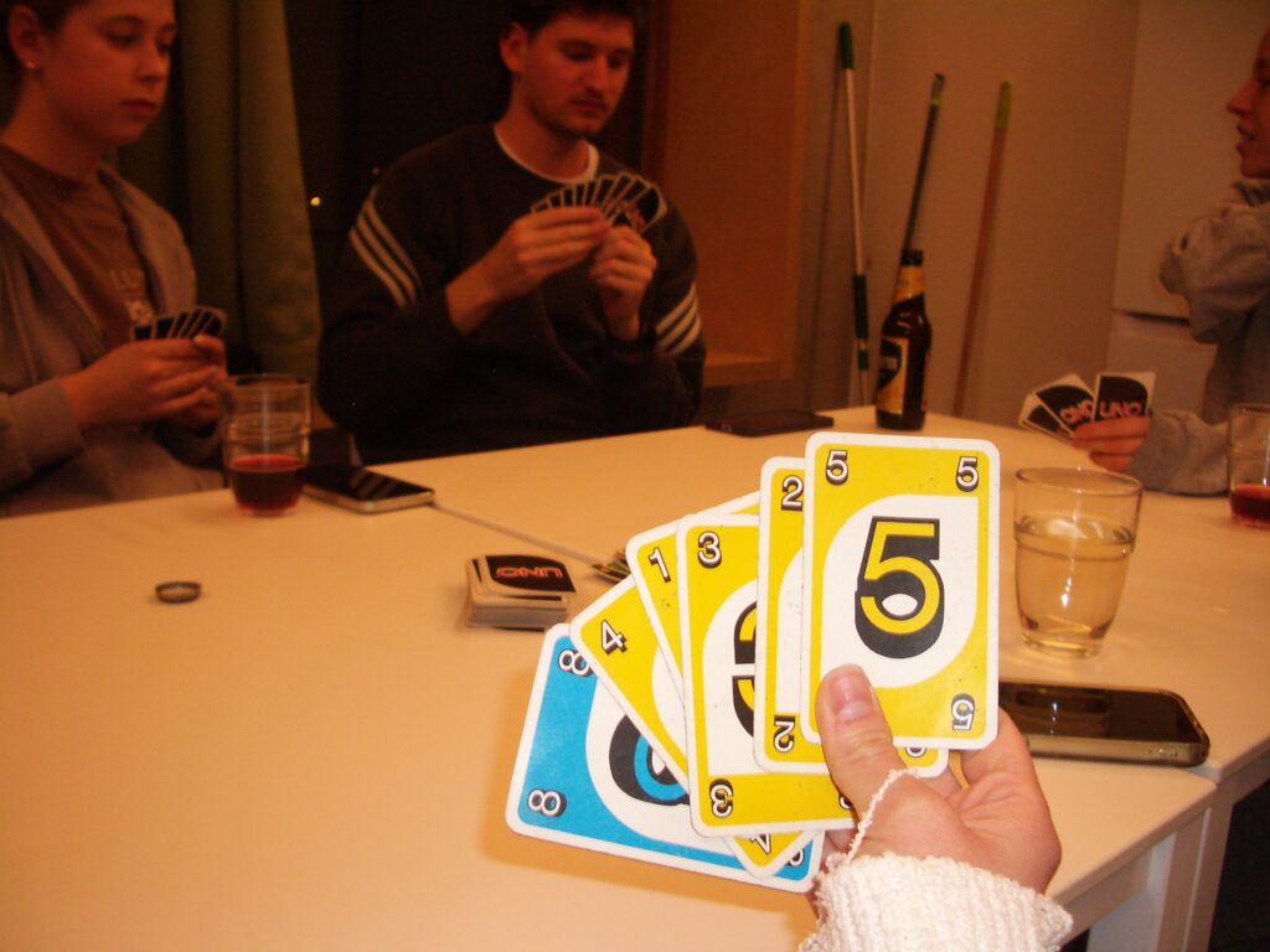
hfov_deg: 52.6
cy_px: 476
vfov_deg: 40.7
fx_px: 1284
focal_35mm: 35
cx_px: 635
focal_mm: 5.8
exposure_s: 1/60
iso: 200
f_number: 2.6
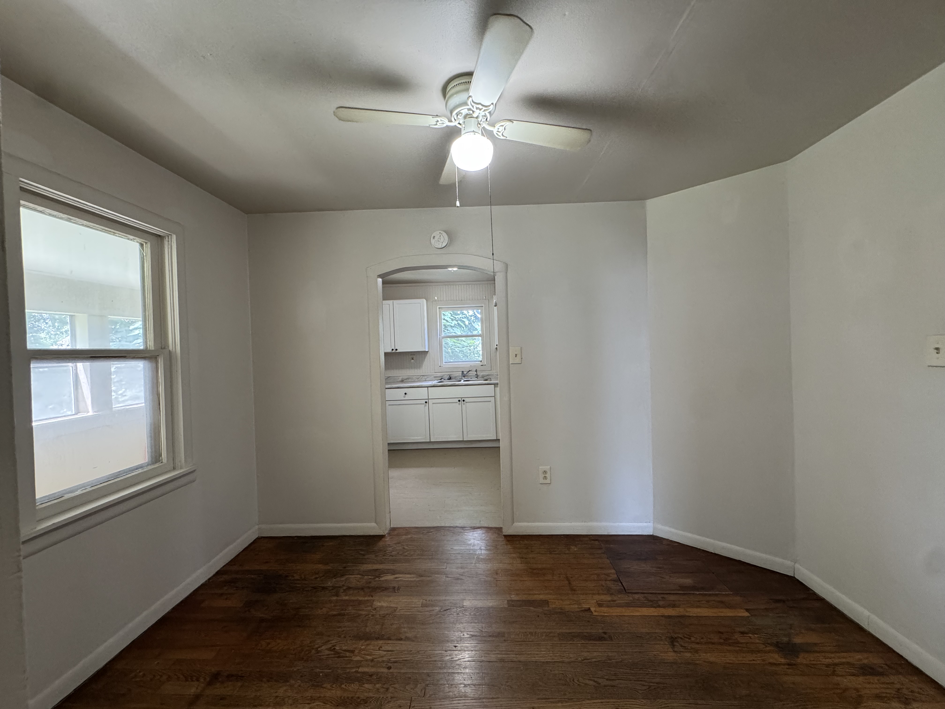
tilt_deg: +0.2
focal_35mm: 14
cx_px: 472
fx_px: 382
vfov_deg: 85.7
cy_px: 354
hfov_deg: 102.1
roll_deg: +1.9
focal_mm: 2.22
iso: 320
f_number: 2.2
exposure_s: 1/60
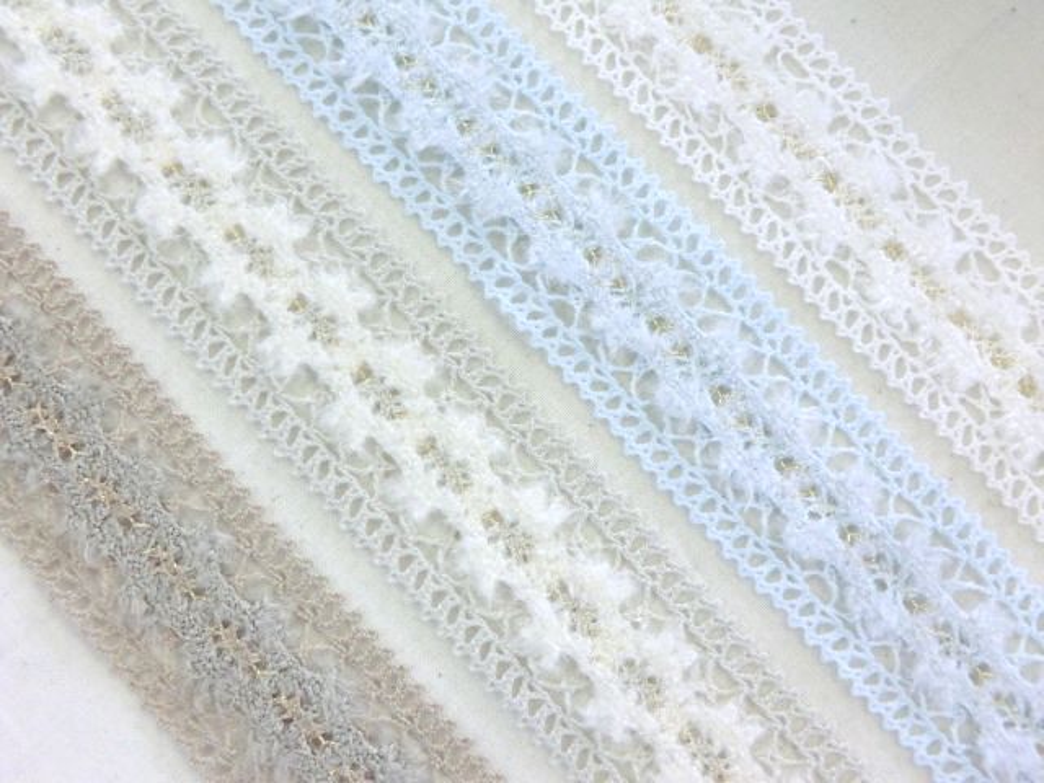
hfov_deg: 46.8
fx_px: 1206
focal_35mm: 40
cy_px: 392
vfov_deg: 36.0
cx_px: 522
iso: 250
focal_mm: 7.1
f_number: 3.8
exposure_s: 1/60
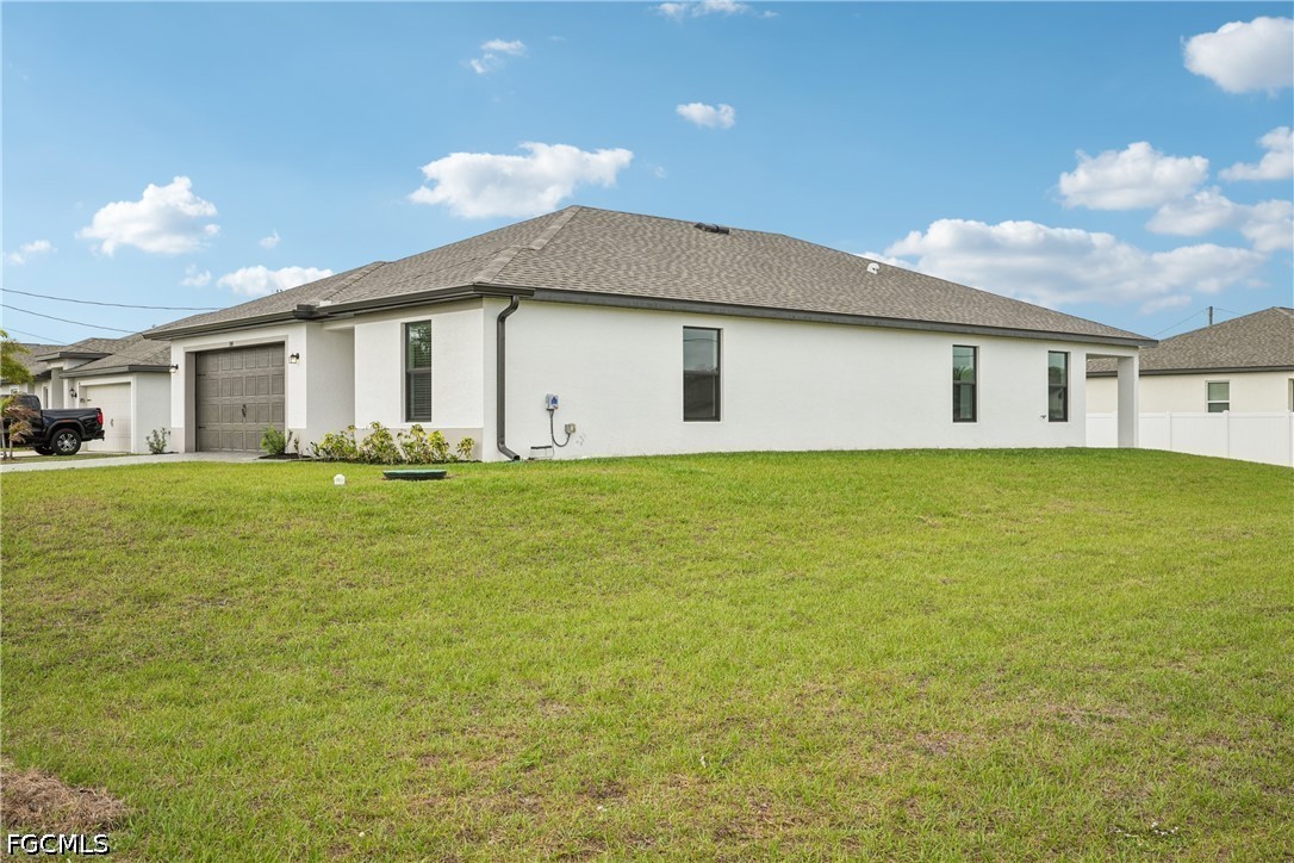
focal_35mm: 35
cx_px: 647
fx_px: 1258
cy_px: 432
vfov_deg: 37.9
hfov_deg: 54.4
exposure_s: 1/1000
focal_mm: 35
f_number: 8
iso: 400
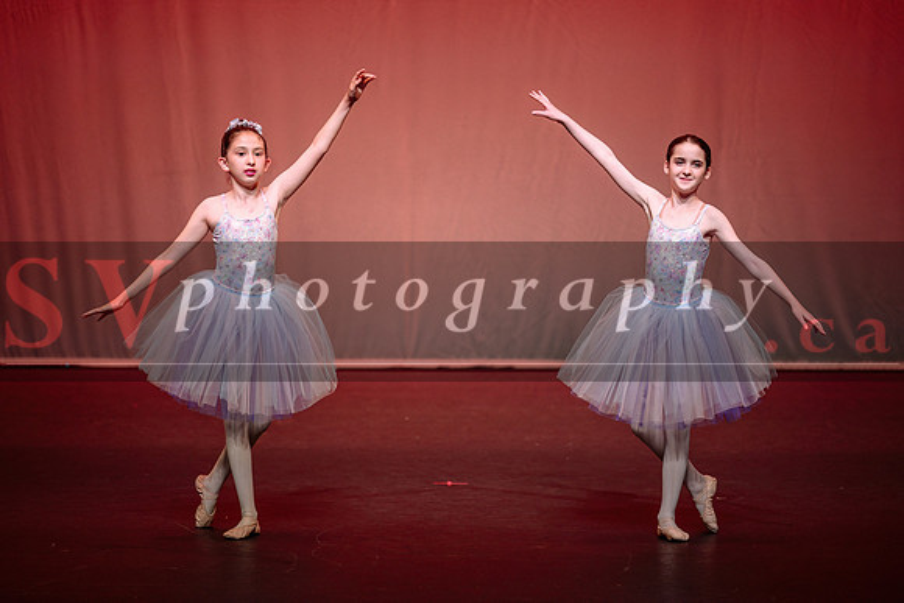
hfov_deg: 10.8
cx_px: 452
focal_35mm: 190
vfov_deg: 7.2
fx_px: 4772
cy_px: 302
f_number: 2.8
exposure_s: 1/640
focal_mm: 190
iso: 1250
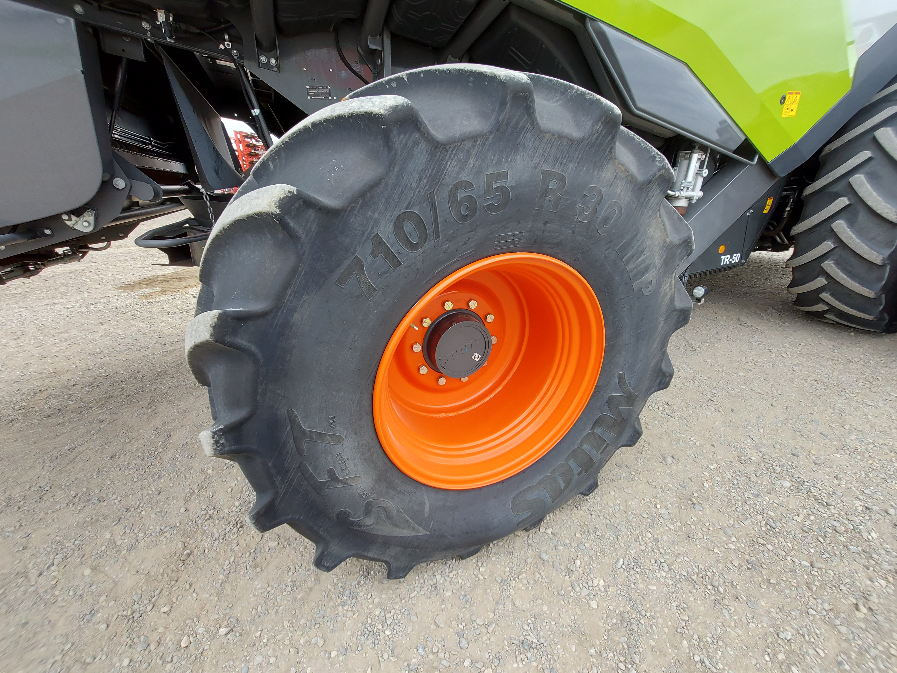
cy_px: 336
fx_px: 337
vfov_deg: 89.9
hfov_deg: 106.2
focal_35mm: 13
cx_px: 448
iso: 50
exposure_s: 1/319
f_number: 2.2
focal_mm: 1.74
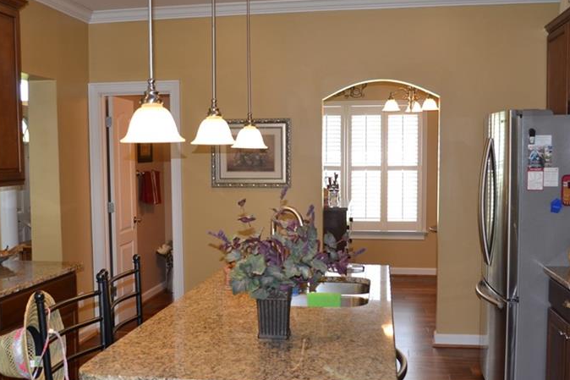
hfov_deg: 47.3
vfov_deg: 32.6
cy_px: 204
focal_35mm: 41
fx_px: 649
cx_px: 246
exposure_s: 1/60
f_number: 4
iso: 400
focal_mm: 18
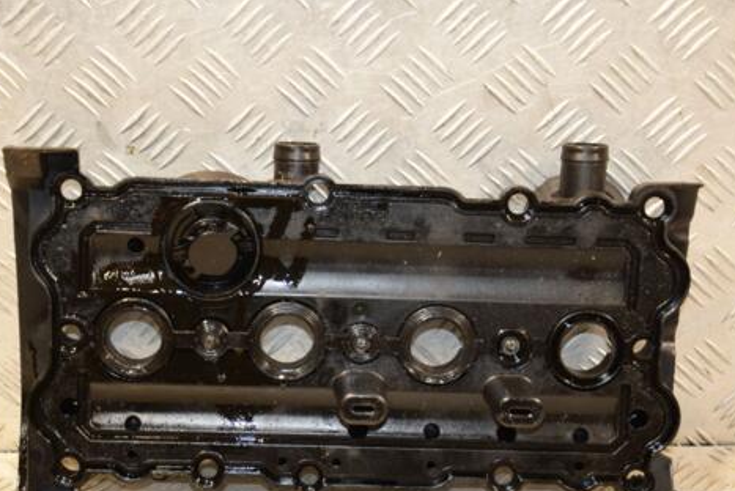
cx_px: 348
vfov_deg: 15.8
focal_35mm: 87
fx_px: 1770
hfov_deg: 23.5
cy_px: 310
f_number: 4.8
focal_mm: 45
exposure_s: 1/100
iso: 800
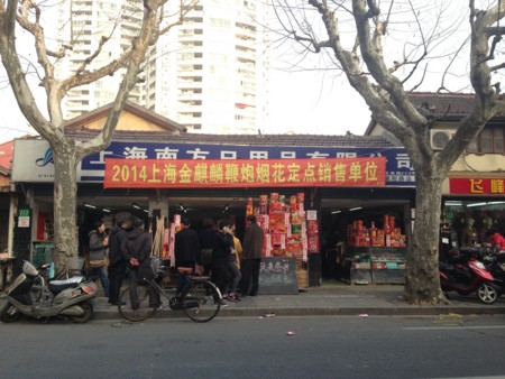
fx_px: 482
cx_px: 252
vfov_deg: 43.0
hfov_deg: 55.3
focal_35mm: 33
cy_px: 190
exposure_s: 1/186
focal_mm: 4.13
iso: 50
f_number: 2.4
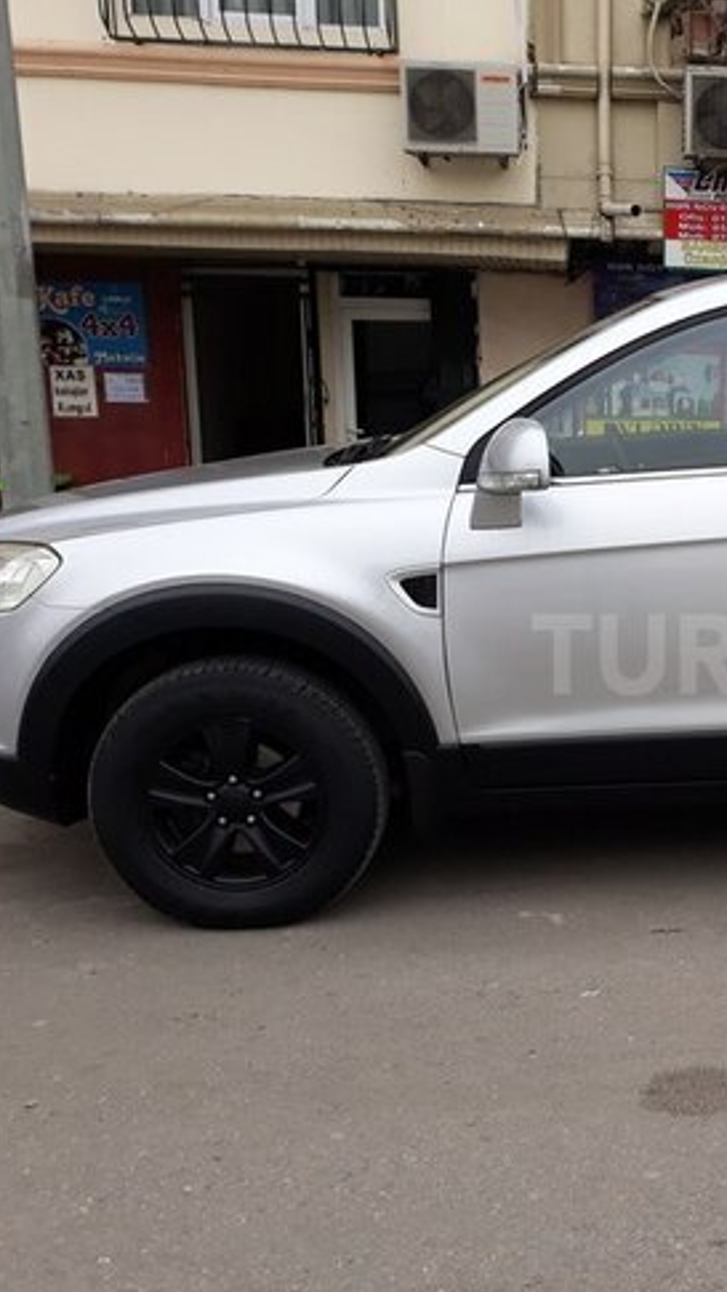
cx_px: 804
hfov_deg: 27.2
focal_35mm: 40
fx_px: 1370
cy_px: 654
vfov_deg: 50.5
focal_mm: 3.71
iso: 40
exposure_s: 1/384
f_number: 1.7
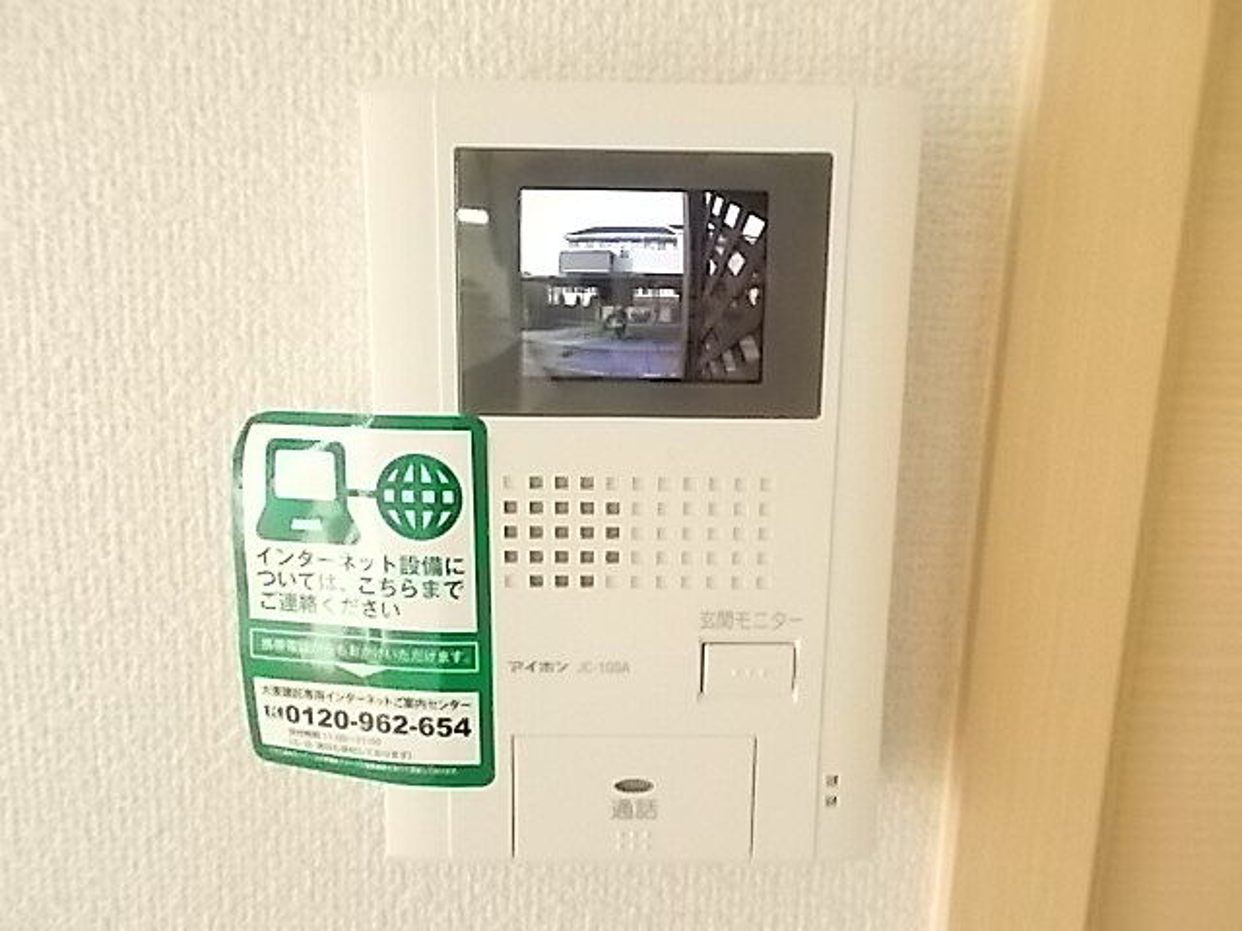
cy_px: 466
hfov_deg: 67.3
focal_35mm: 26
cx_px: 621
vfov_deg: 53.1
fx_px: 933
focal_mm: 4.6
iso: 800
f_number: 3.2
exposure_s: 1/30
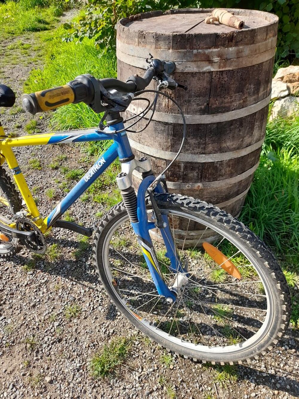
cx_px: 150
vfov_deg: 69.4
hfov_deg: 54.9
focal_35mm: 25
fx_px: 288
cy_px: 200
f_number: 2
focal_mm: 4.6
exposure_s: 1/212
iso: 20
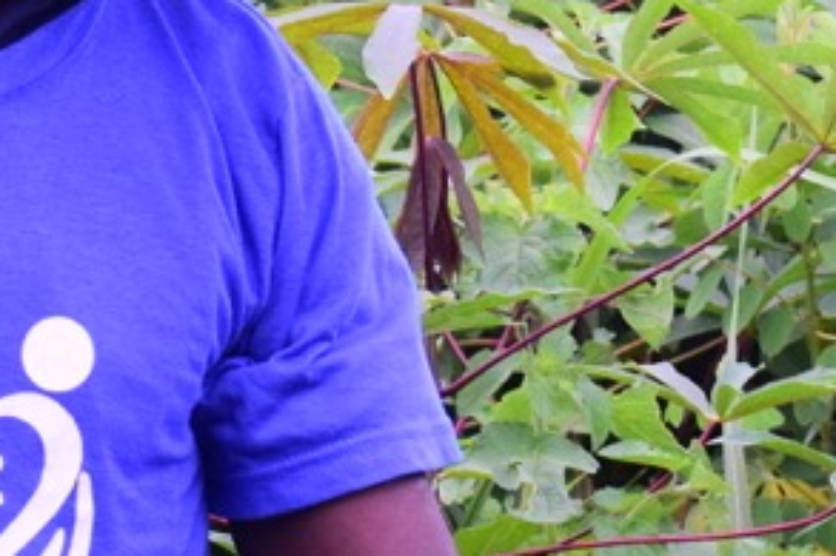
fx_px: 7612
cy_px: 258
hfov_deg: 6.3
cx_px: 117
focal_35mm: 328
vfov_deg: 4.2
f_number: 5
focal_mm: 50
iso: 1000
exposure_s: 1/160
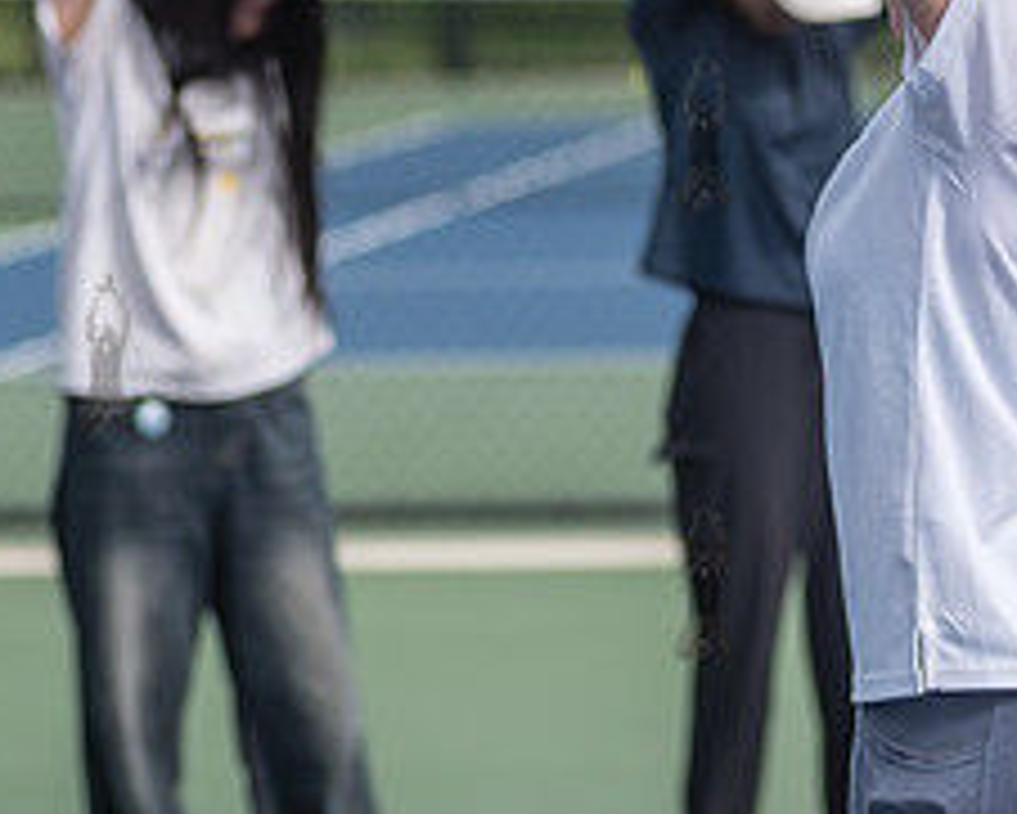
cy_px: 151
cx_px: 778
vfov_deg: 5.3
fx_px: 8793
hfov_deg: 6.6
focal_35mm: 292
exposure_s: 1/3200
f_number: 3.5
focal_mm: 112
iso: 200
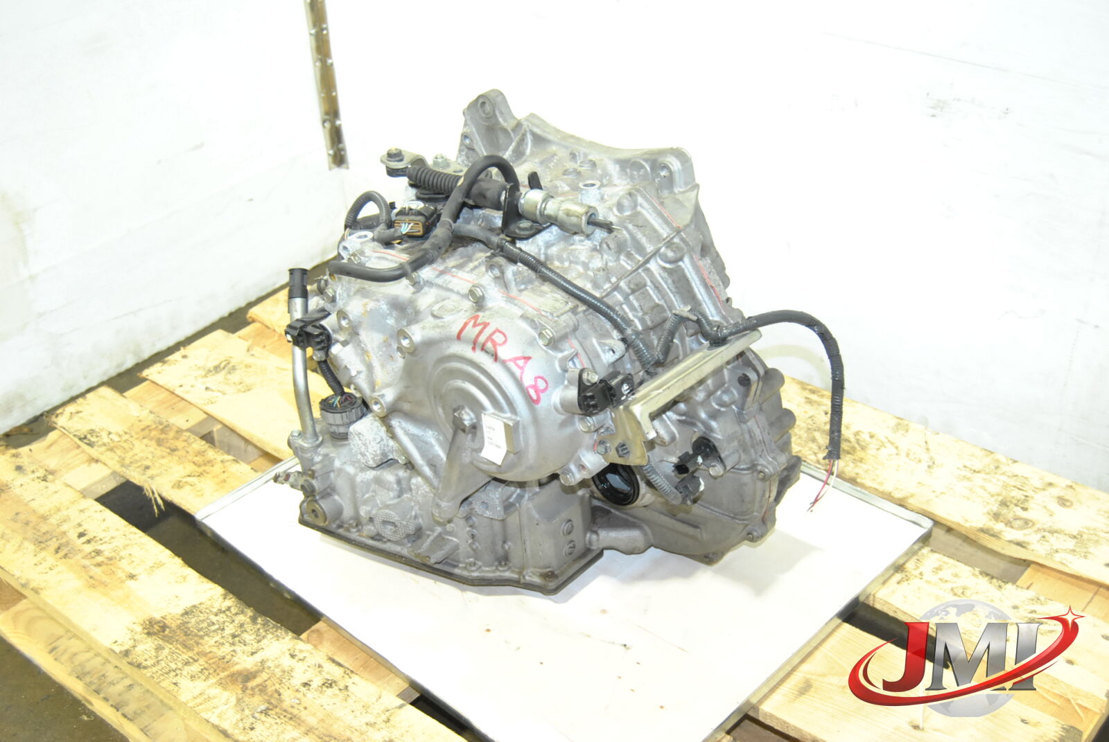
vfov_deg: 29.9
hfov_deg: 43.6
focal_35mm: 45
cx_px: 554
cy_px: 371
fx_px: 1388
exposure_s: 1/60
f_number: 5
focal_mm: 30
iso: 800
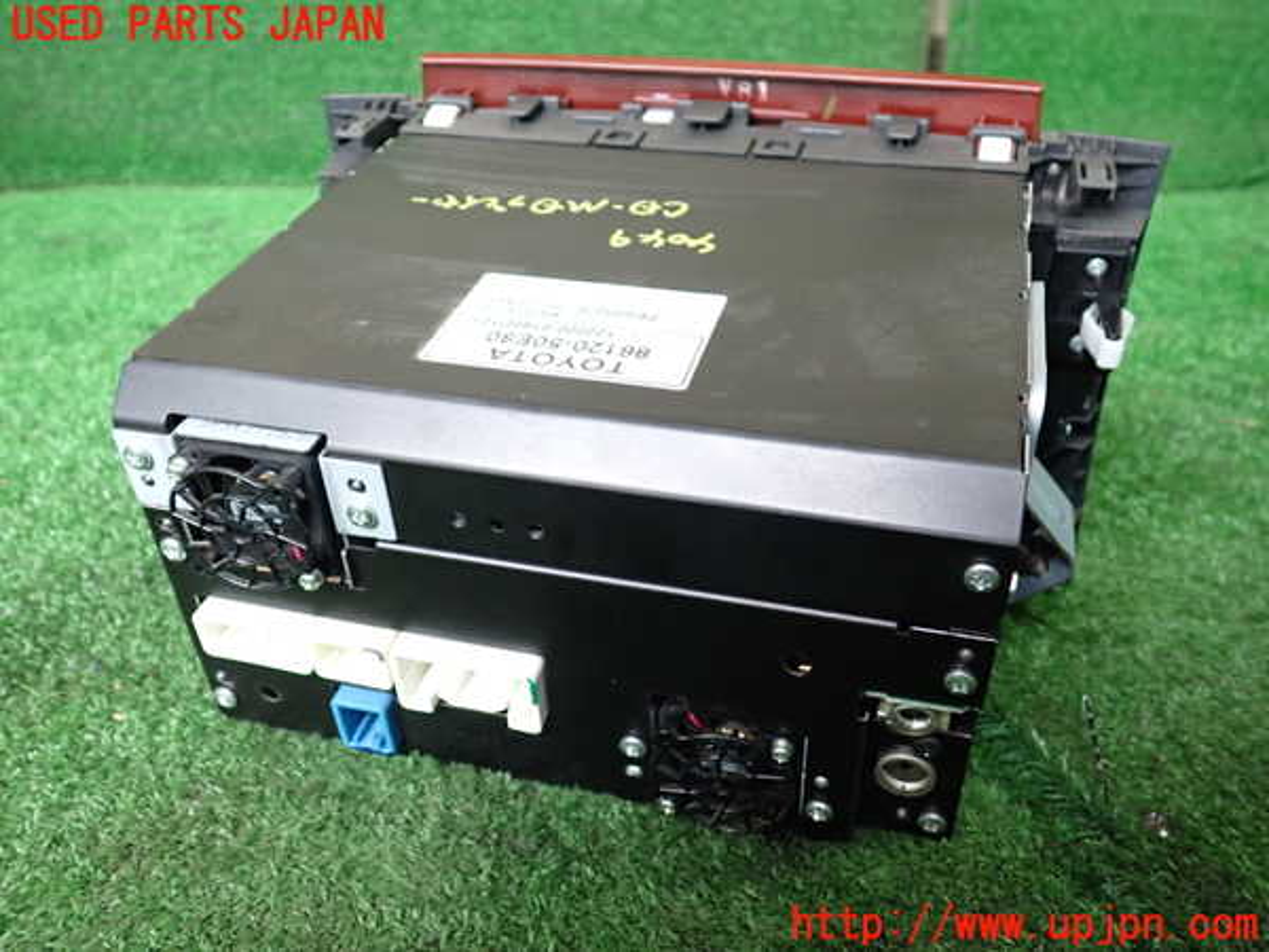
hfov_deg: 60.0
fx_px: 1100
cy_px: 476
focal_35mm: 30
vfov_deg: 46.8
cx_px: 634
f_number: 2.3
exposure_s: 1/40
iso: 500
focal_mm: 5.4
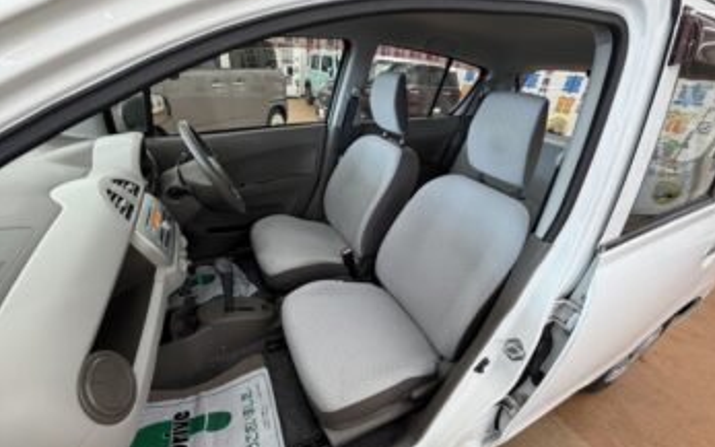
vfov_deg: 74.7
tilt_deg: -29.7
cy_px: 238
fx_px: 292
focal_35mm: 15
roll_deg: -4.9
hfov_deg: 101.5
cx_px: 359
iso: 160
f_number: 2.2
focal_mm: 2.22
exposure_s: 1/100
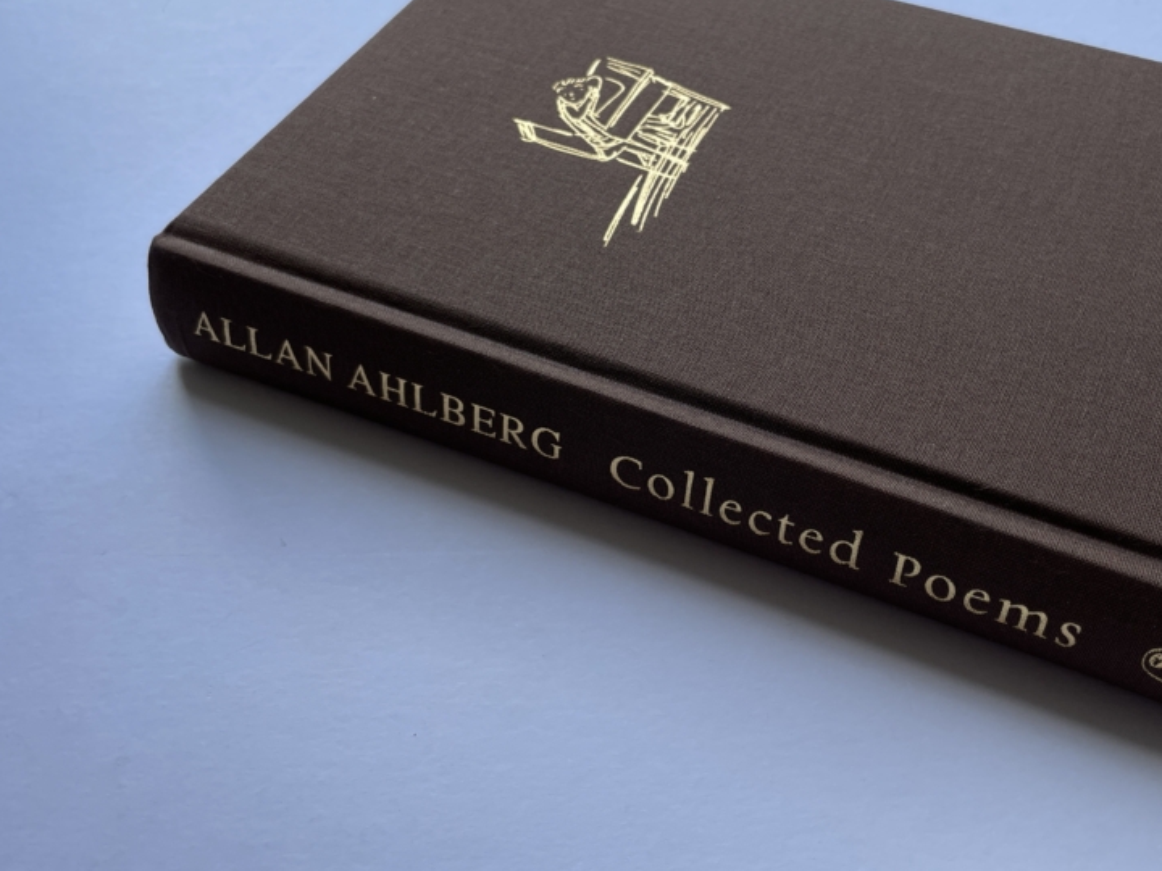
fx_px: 1242
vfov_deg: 38.6
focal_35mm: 37
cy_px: 377
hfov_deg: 49.7
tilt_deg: -48.2
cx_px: 718
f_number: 1.6
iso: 32
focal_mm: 4.2
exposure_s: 1/418
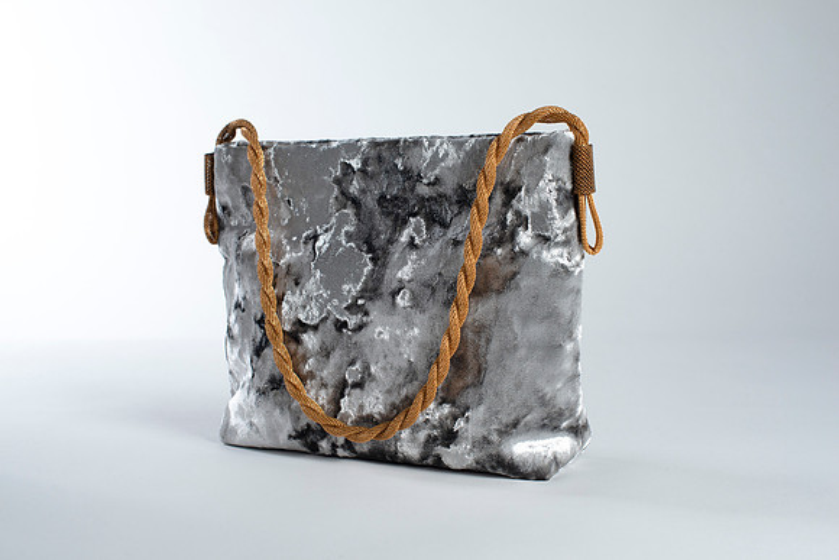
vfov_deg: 27.0
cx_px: 420
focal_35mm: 50
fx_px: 1165
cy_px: 280
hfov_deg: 39.6
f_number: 8
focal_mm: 50
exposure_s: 1/200
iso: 200
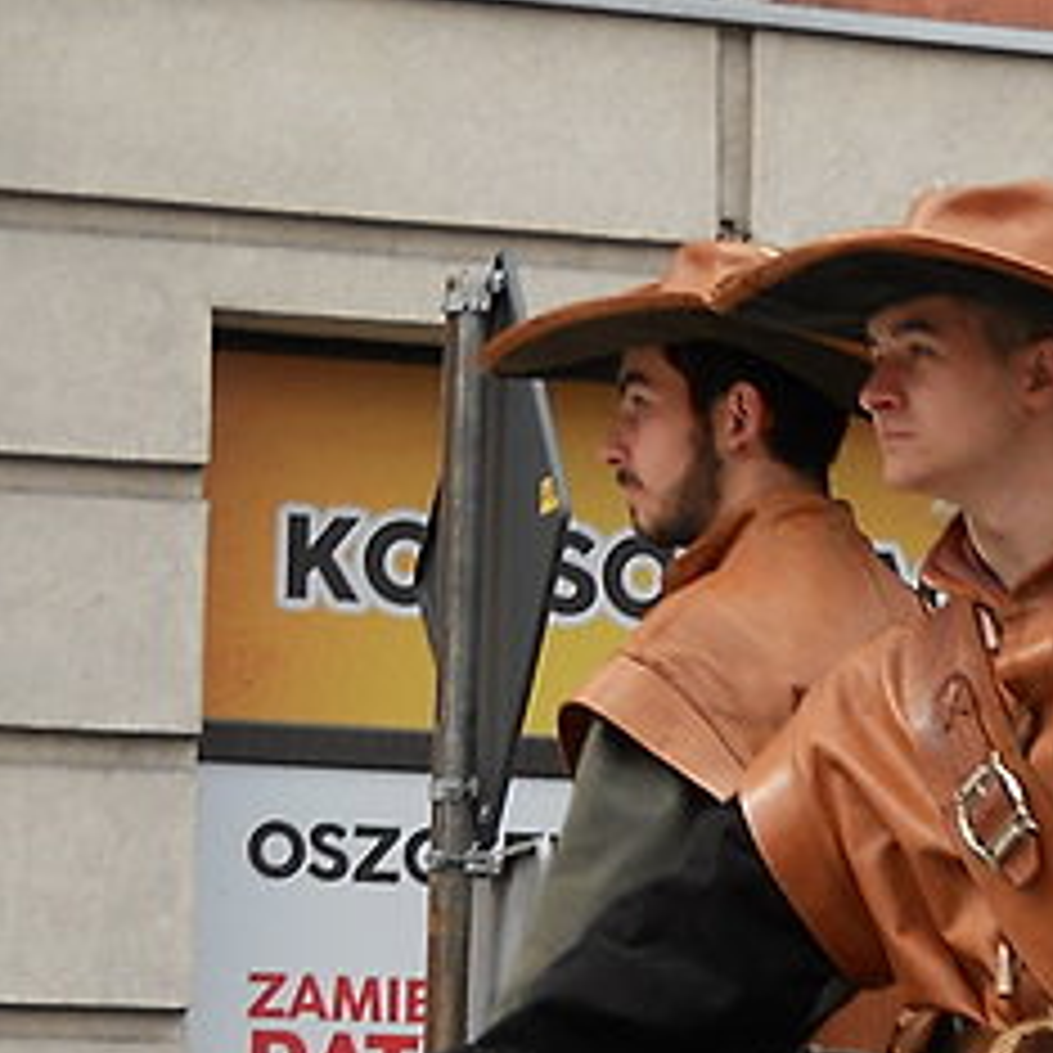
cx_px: 1588
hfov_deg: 7.7
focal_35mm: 224
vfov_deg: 7.8
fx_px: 7709
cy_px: 1010
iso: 80
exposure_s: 1/125
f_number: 4
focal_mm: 10.84
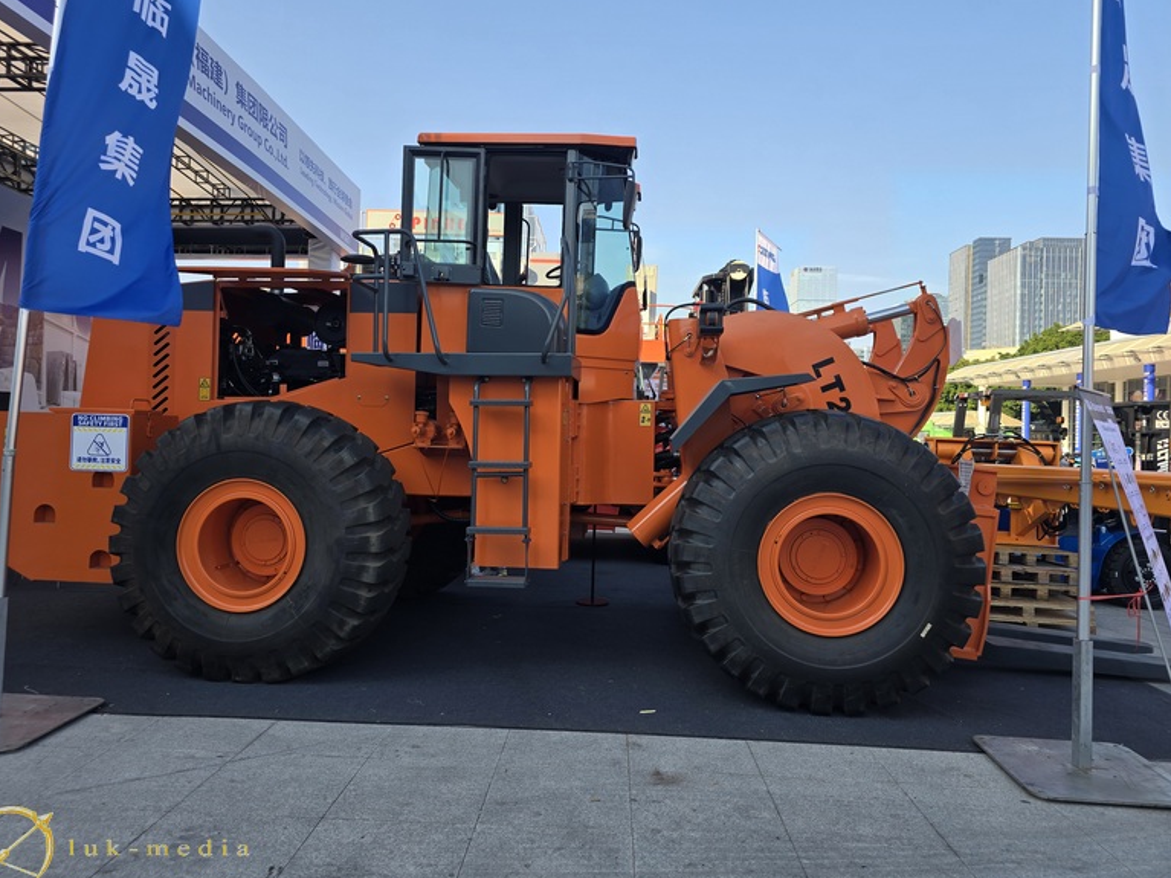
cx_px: 586
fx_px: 812
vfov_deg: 56.8
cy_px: 429
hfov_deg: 71.6
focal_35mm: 24
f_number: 1.7
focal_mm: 6.3
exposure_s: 1/338
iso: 12
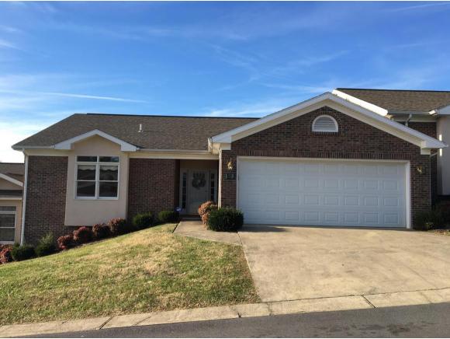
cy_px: 170
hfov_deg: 61.6
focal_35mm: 29
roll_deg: -0.5
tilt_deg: +4.9
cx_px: 225
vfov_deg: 48.3
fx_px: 377
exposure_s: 1/663
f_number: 2.2
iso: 25
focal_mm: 4.15
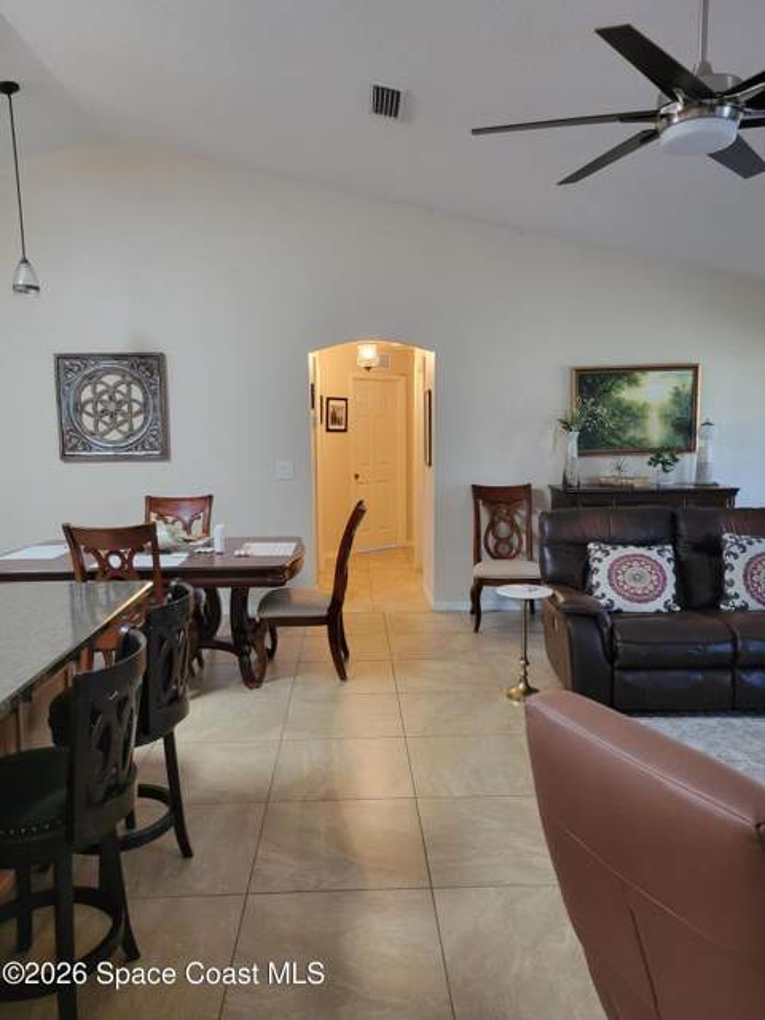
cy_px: 510
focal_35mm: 26
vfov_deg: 67.3
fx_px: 766
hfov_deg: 53.1
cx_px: 382
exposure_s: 1/40
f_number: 1.8
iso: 320
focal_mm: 5.4
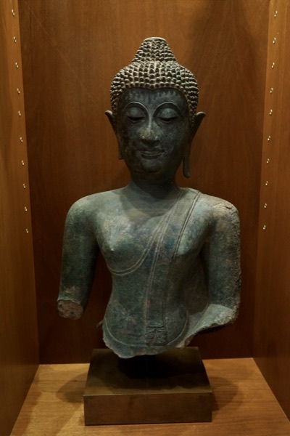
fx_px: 375
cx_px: 145
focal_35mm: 31
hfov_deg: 42.3
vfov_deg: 60.3
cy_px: 218
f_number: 4.5
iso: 2500
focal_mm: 31
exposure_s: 1/60
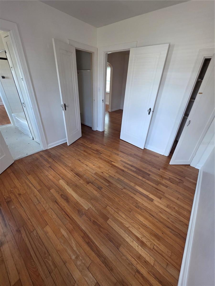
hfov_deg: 89.9
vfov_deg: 106.2
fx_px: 108
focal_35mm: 13
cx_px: 108
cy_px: 143
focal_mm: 2.2
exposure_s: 1/60
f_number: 1.9
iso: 160
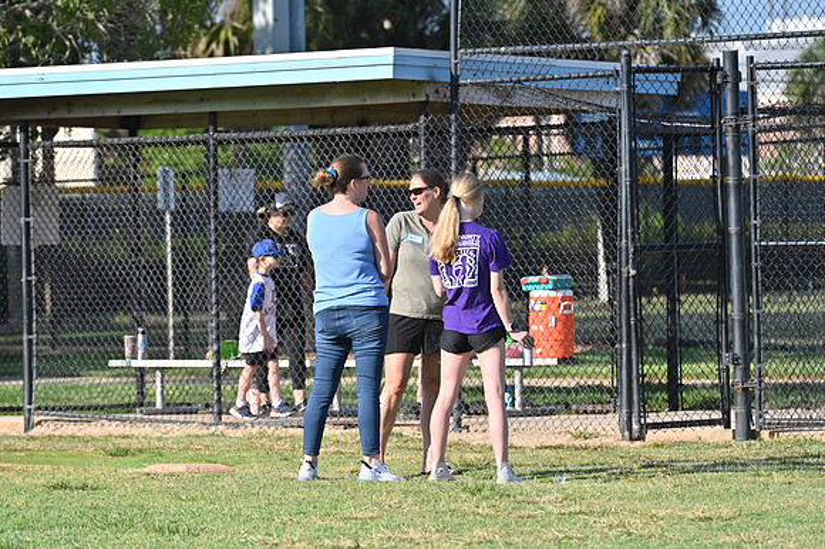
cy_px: 274
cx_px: 412
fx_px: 4581
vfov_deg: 6.9
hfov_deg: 10.3
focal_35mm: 200
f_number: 6.3
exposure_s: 1/8000
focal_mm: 200
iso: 1800
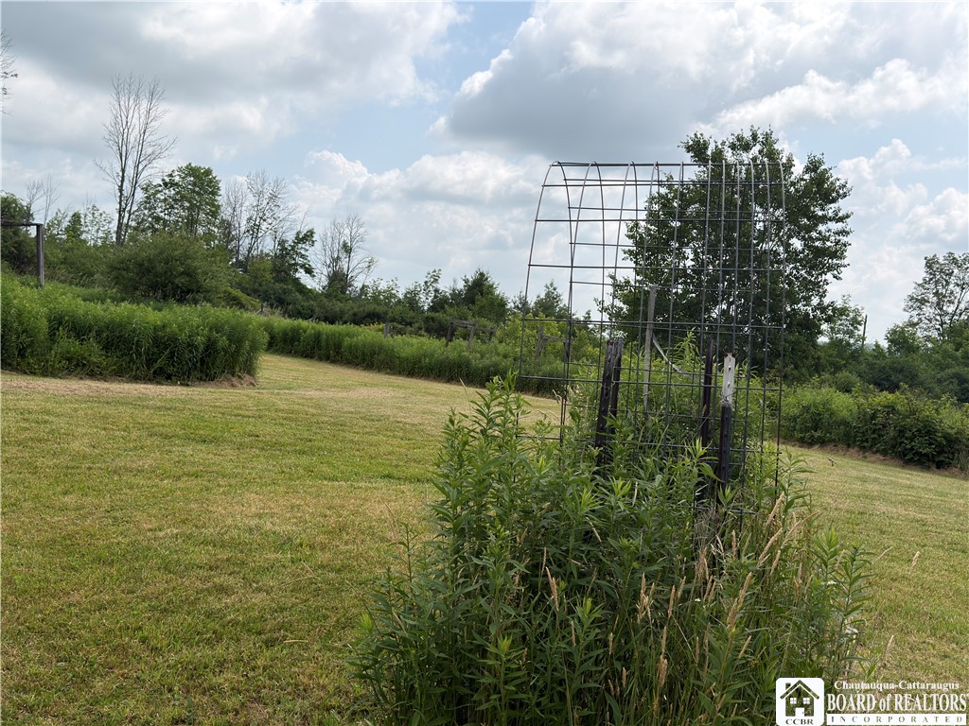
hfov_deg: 52.6
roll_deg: -8.9
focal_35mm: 35
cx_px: 484
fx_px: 980
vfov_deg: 40.7
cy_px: 363
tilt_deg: -3.5
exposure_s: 1/7042
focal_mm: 6.76
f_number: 1.78
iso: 80
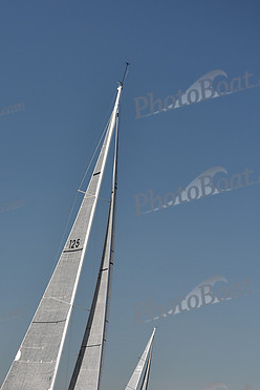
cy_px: 258
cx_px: 79
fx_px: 1387
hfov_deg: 10.7
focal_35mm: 128
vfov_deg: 16.0
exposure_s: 1/1250
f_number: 4
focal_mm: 82
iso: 250
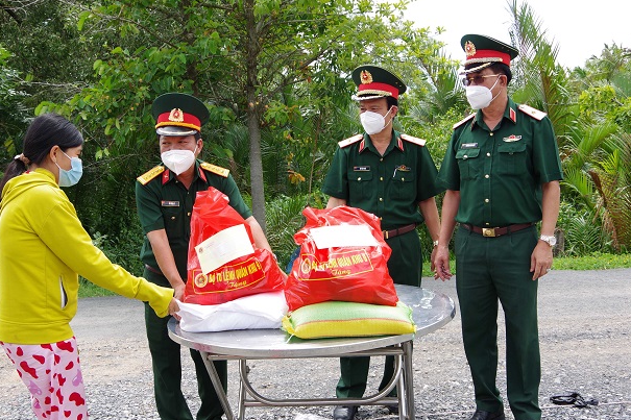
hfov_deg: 47.4
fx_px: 718
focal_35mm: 41
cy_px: 260
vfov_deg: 32.5
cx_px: 294
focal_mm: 21
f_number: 5.6
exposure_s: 1/125
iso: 100
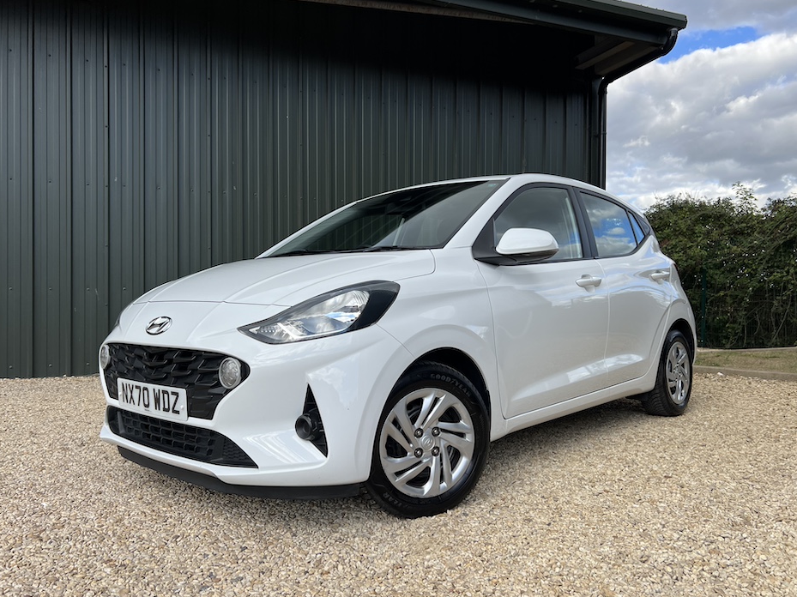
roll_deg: +0.1
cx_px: 393
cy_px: 293
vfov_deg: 49.7
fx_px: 644
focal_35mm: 28
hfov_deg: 63.5
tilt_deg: +1.7
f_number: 1.5
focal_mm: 5.7
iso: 50
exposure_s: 1/1621
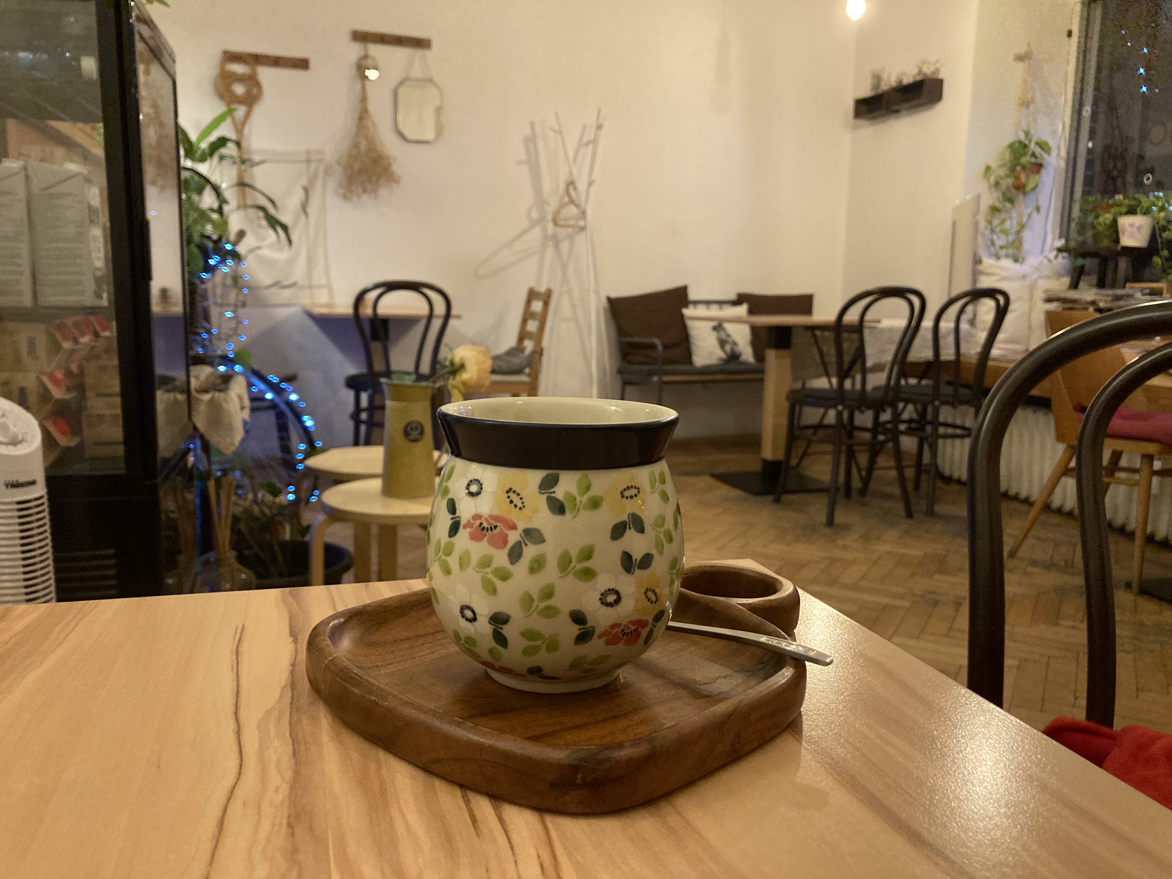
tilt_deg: -9.0
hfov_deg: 63.4
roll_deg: -0.8
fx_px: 948
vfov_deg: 49.7
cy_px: 440
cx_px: 586
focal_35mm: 28
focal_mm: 3.99
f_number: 1.8
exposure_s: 1/33
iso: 320
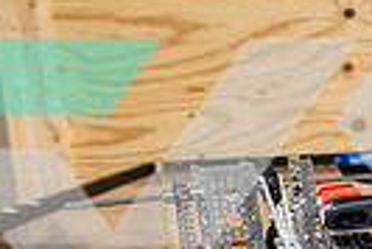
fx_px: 1169
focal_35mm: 113
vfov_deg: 10.9
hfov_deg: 16.2
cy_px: 527
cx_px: 590
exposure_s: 1/250
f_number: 4.5
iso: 100
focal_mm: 26
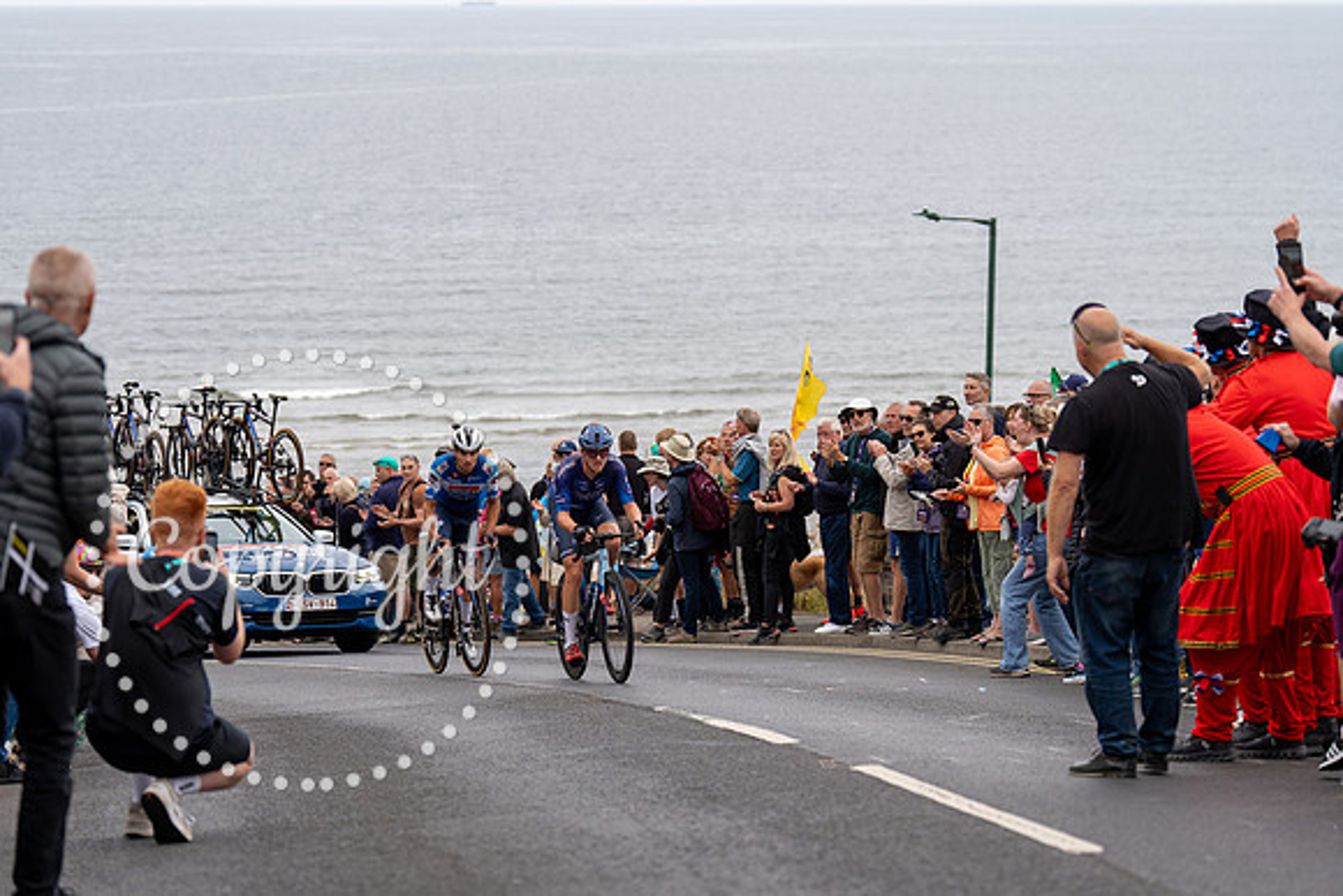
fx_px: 3731
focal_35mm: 100
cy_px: 448
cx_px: 672
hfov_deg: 20.4
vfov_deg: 13.7
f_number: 3.5
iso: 320
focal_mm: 100
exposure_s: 1/1000
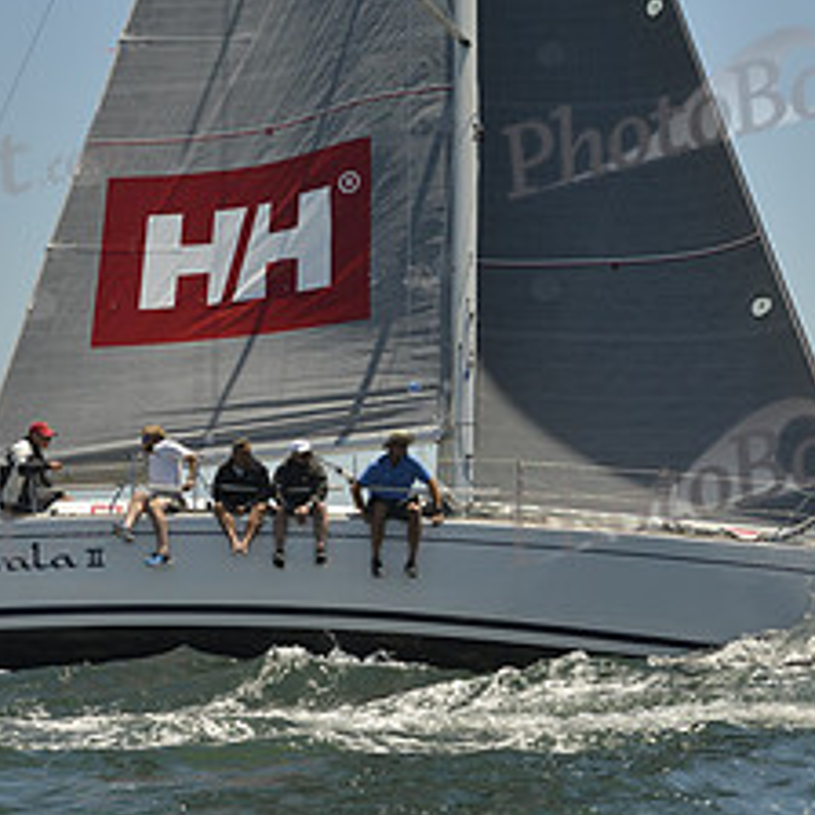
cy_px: -33
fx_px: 4102
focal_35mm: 154
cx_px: 315
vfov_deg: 11.2
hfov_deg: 11.3
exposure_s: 1/1600
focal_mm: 70
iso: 280
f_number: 8
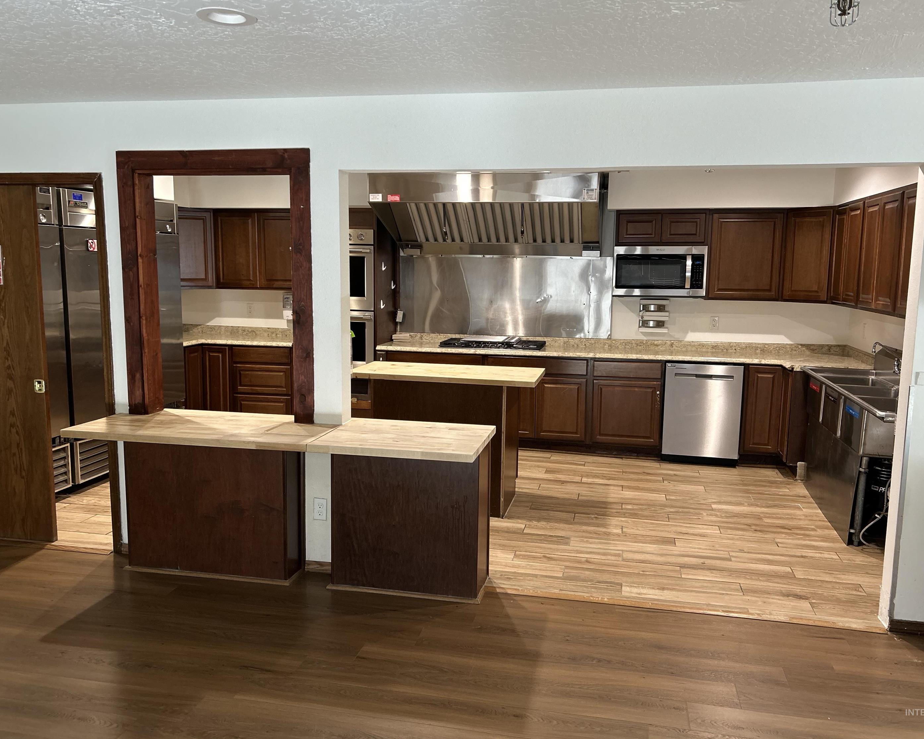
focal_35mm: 28
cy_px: 365
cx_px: 472
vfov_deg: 51.5
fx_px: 766
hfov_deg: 62.2
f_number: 1.5
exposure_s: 1/60
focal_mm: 5.7
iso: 125
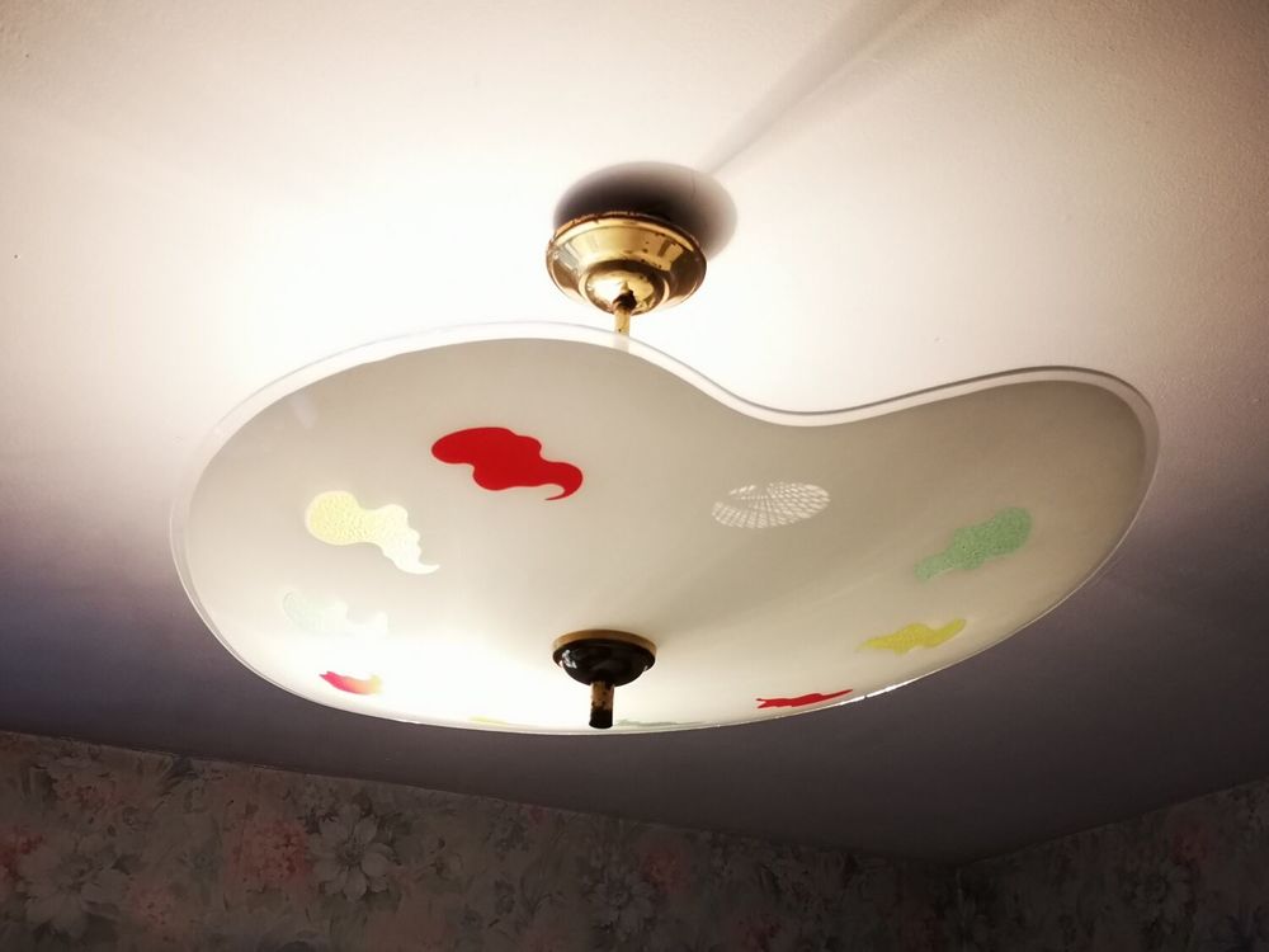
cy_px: 476
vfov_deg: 41.8
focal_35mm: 34
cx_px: 634
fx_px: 1246
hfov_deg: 54.0
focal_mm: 3.95
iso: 200
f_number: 1.8
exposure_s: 1/50
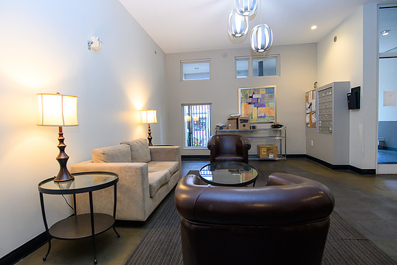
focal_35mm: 18
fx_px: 199
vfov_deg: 67.4
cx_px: 198
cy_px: 132
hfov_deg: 90.0
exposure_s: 1/80
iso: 1250
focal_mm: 18
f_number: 4.5
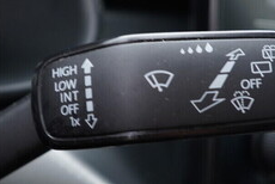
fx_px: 658
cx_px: 105
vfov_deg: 15.9
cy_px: 85
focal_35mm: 86
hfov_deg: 23.6
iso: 250
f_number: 2.8
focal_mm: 24
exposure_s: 1/40
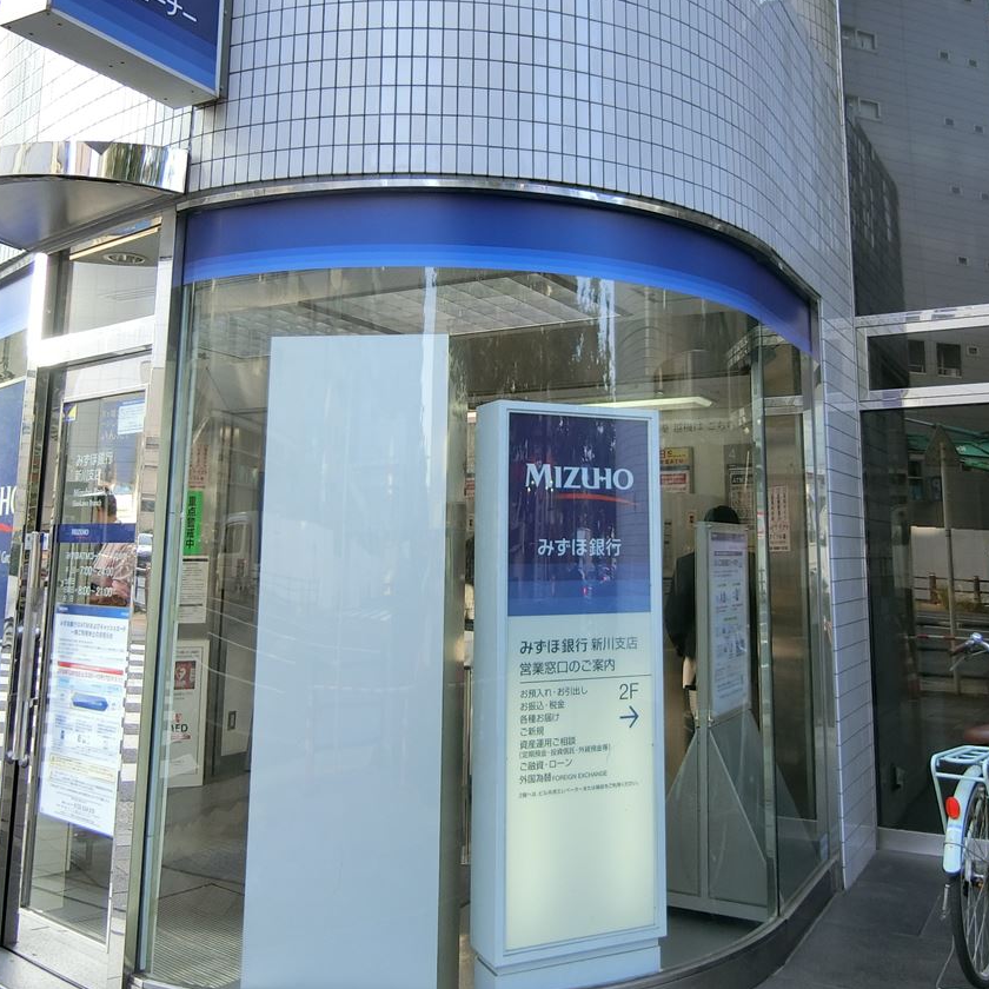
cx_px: 550
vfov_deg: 50.7
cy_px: 379
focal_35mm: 32
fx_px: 1034
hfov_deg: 51.0
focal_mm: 4.06
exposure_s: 1/125
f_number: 2.7
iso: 80
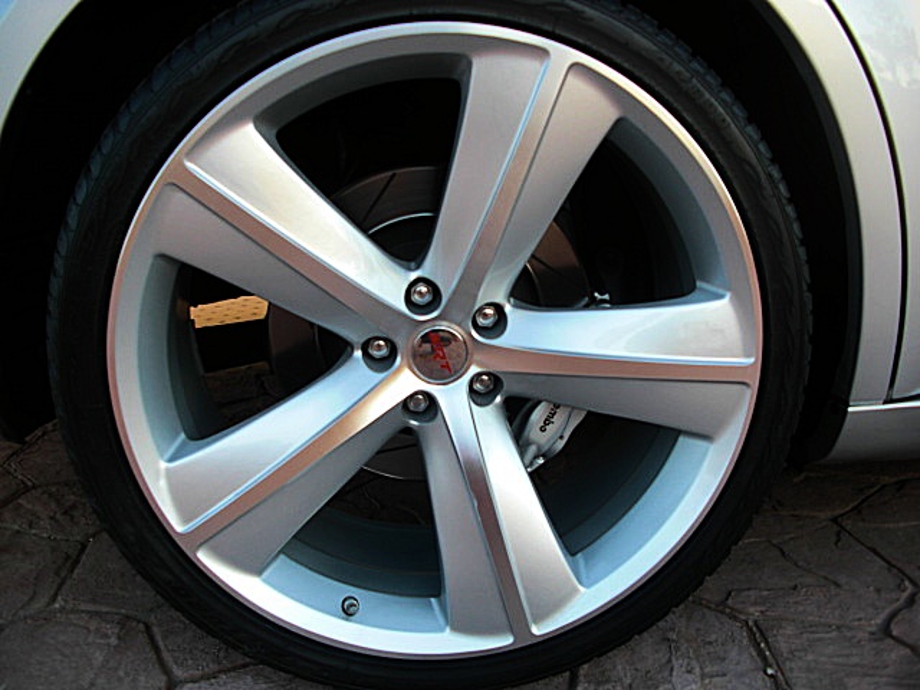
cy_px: 345
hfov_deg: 51.4
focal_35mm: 36
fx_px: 957
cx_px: 460
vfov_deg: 39.7
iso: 50
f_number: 2.8
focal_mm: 6.3
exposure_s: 1/100
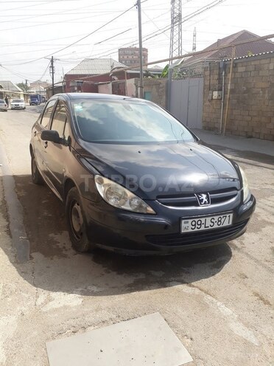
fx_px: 285
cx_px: 137
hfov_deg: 51.4
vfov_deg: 65.3
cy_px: 183
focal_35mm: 27
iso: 40
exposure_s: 1/1062
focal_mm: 3.6
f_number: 1.9
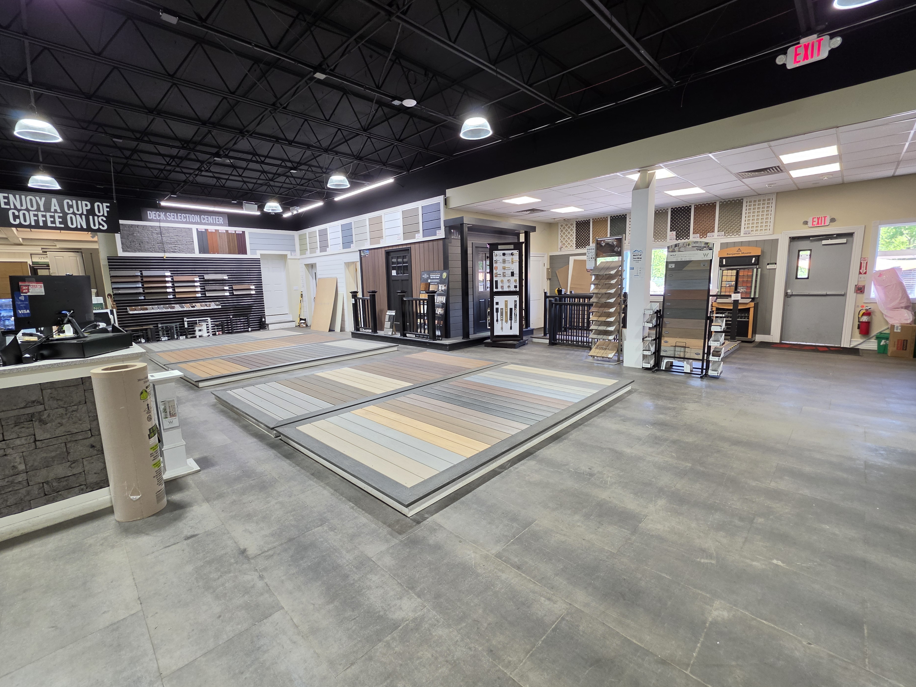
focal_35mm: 14
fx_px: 370
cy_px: 338
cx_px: 453
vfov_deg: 85.7
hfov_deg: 102.1
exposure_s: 1/61.8
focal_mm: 2.2
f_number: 1.9
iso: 64
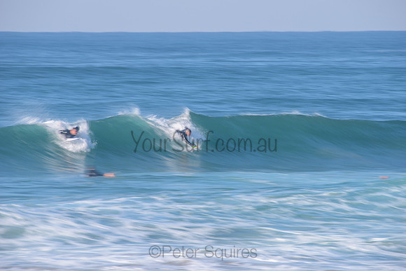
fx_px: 5640
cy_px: 136
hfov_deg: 4.1
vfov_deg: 2.8
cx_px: 203
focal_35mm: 500
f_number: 11
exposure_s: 1/13
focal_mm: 500
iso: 31
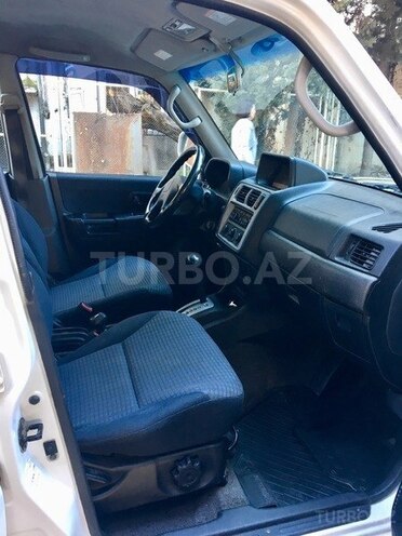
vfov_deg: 61.7
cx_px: 201
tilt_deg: -17.6
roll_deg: -1.2
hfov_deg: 48.2
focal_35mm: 29
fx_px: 449
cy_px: 268
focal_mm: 4.15
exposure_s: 1/33
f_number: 2.2
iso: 80
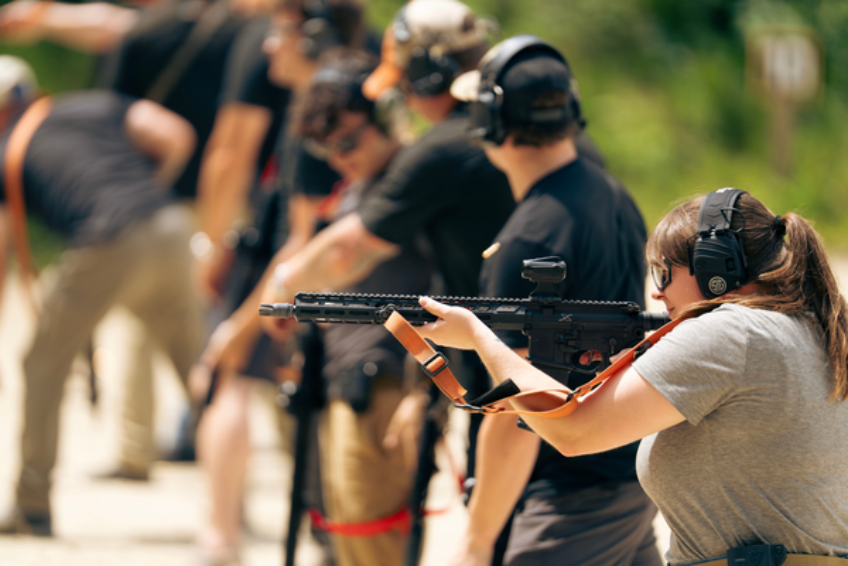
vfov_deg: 4.6
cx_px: 424
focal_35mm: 300
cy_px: 283
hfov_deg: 6.9
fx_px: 7066
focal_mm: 300
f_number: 2.8
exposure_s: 1/2000
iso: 160
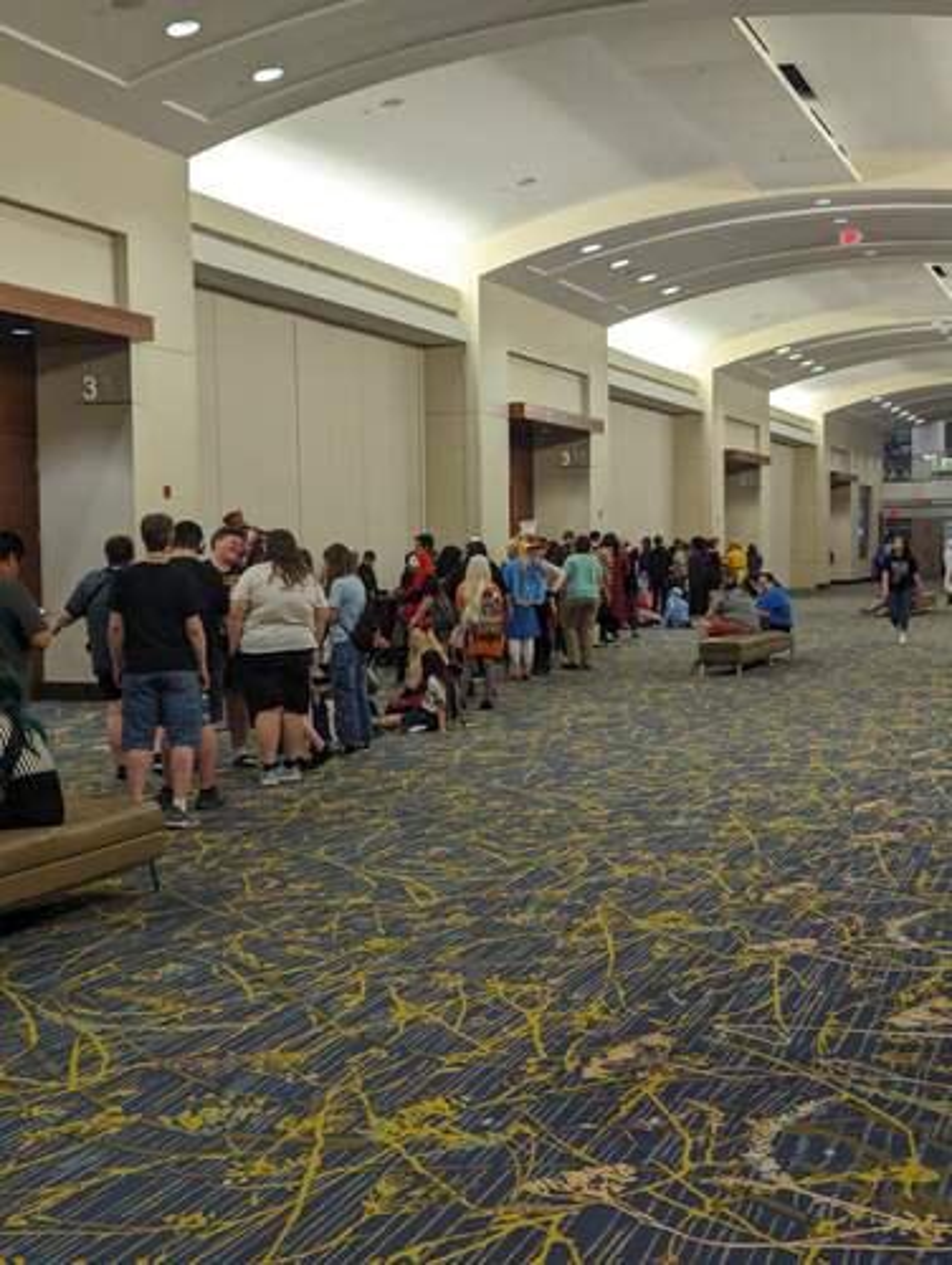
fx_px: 1757
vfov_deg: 39.6
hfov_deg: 30.3
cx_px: 476
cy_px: 632
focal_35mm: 48
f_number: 1.85
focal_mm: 6.81
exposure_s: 1/306
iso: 584
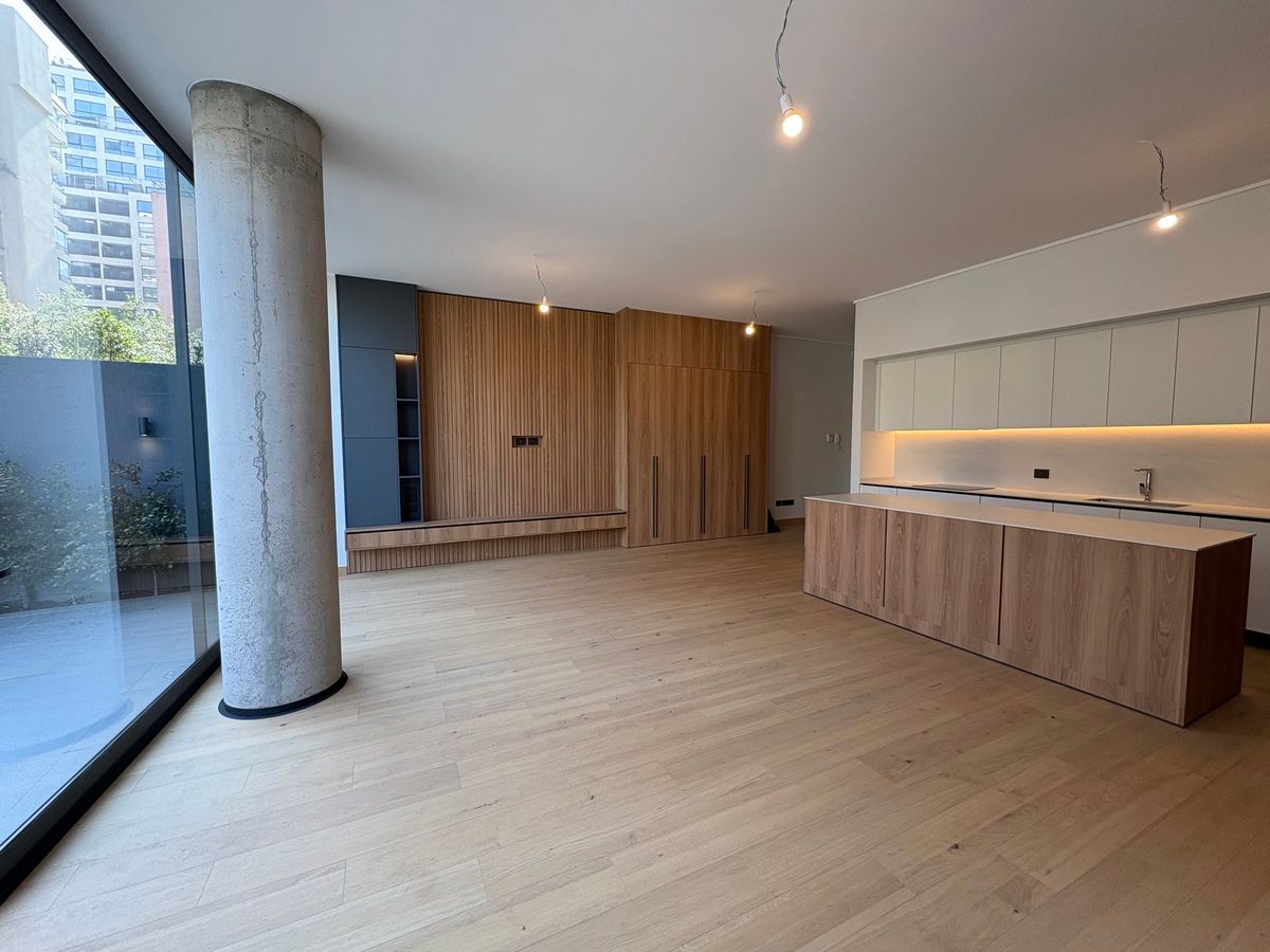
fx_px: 514
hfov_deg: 102.1
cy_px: 476
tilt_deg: -3.6
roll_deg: +0.5
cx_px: 635
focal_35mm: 14
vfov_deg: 85.7
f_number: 2.2
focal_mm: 2.22
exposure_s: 1/99
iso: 160
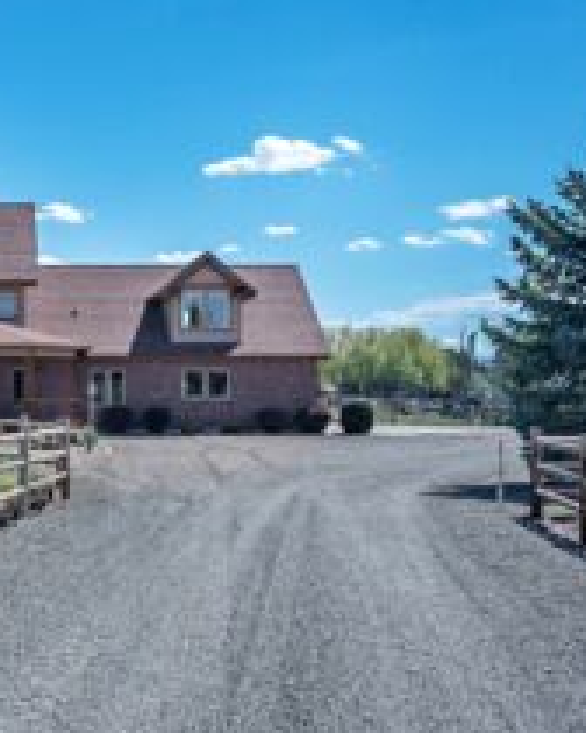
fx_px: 1084
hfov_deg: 28.2
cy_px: 382
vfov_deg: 37.3
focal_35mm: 50
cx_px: -14
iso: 200
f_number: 13
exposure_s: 1/200
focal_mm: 28
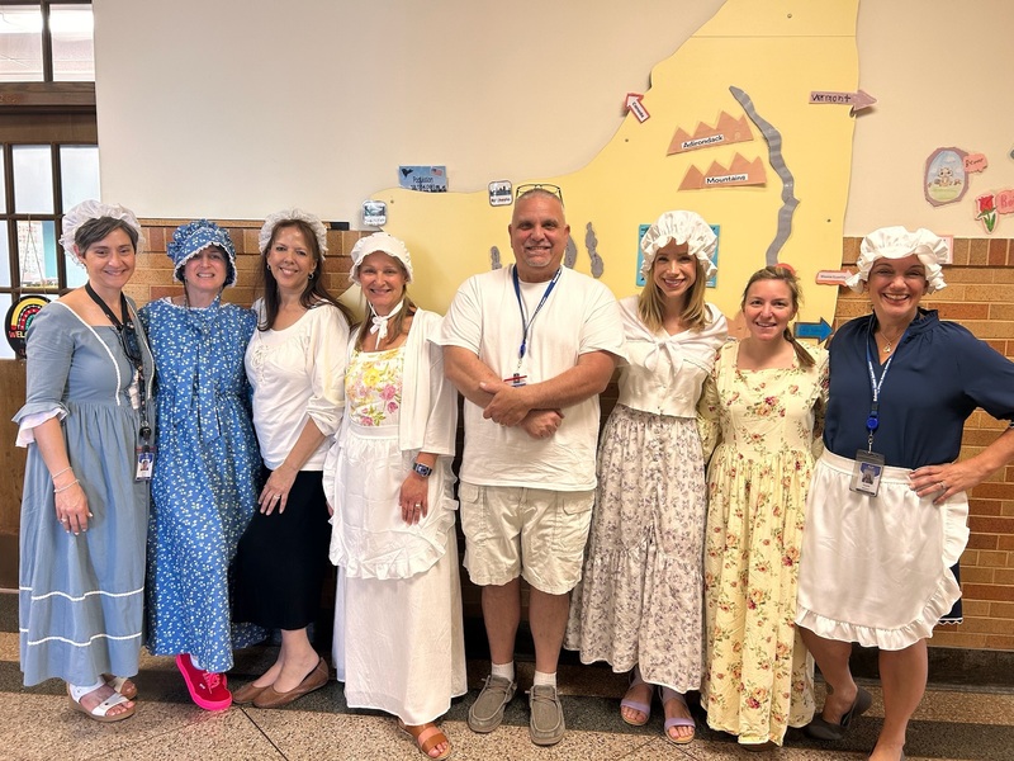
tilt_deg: -8.6
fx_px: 762
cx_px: 507
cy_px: 380
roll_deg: -1.0
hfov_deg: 67.3
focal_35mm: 26
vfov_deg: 53.1
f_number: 1.5
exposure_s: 1/60
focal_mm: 5.7
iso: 80
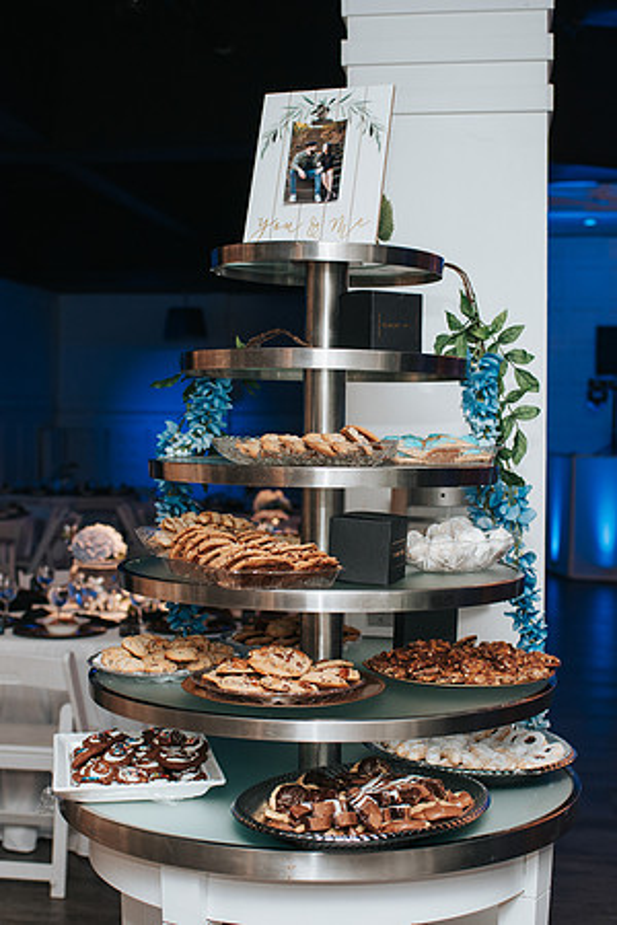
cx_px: 297
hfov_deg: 25.8
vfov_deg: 37.9
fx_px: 1348
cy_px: 462
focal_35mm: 52
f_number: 2.8
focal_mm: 35
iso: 1000
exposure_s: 1/200
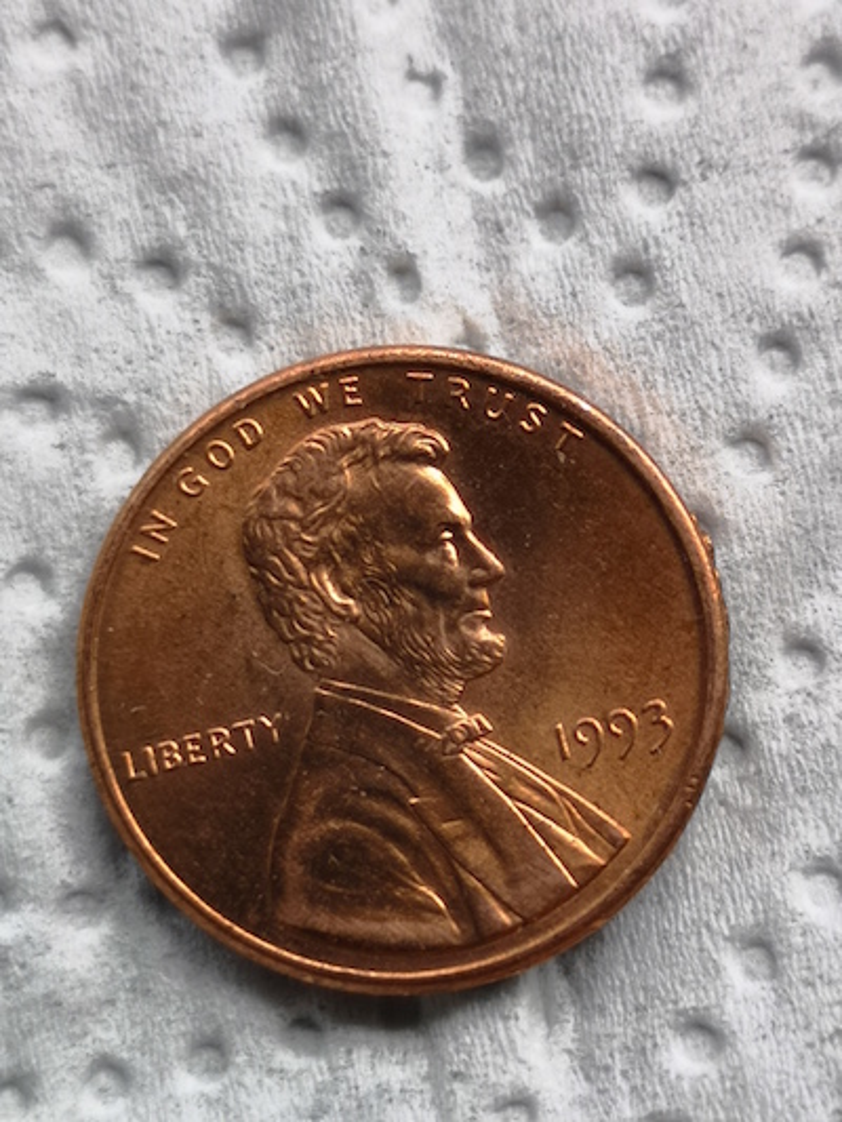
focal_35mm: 81
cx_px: 421
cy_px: 561
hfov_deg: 18.2
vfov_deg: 24.1
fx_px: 2626
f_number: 1.8
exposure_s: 1/641
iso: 50
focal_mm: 5.58
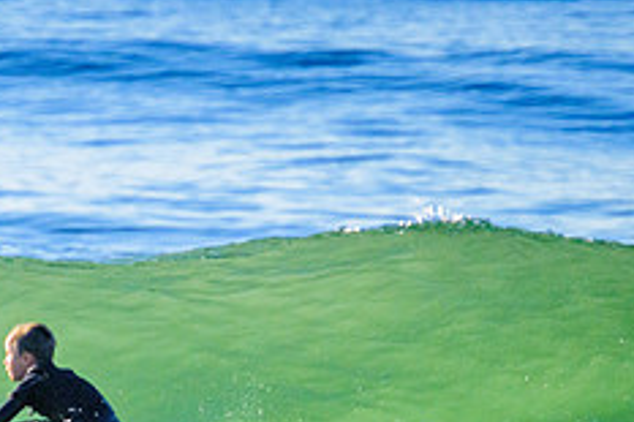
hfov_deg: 1.0
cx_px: -14
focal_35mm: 1994
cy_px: 502
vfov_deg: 0.7
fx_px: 35091
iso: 2200
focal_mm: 800
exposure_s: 1/2000
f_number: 11
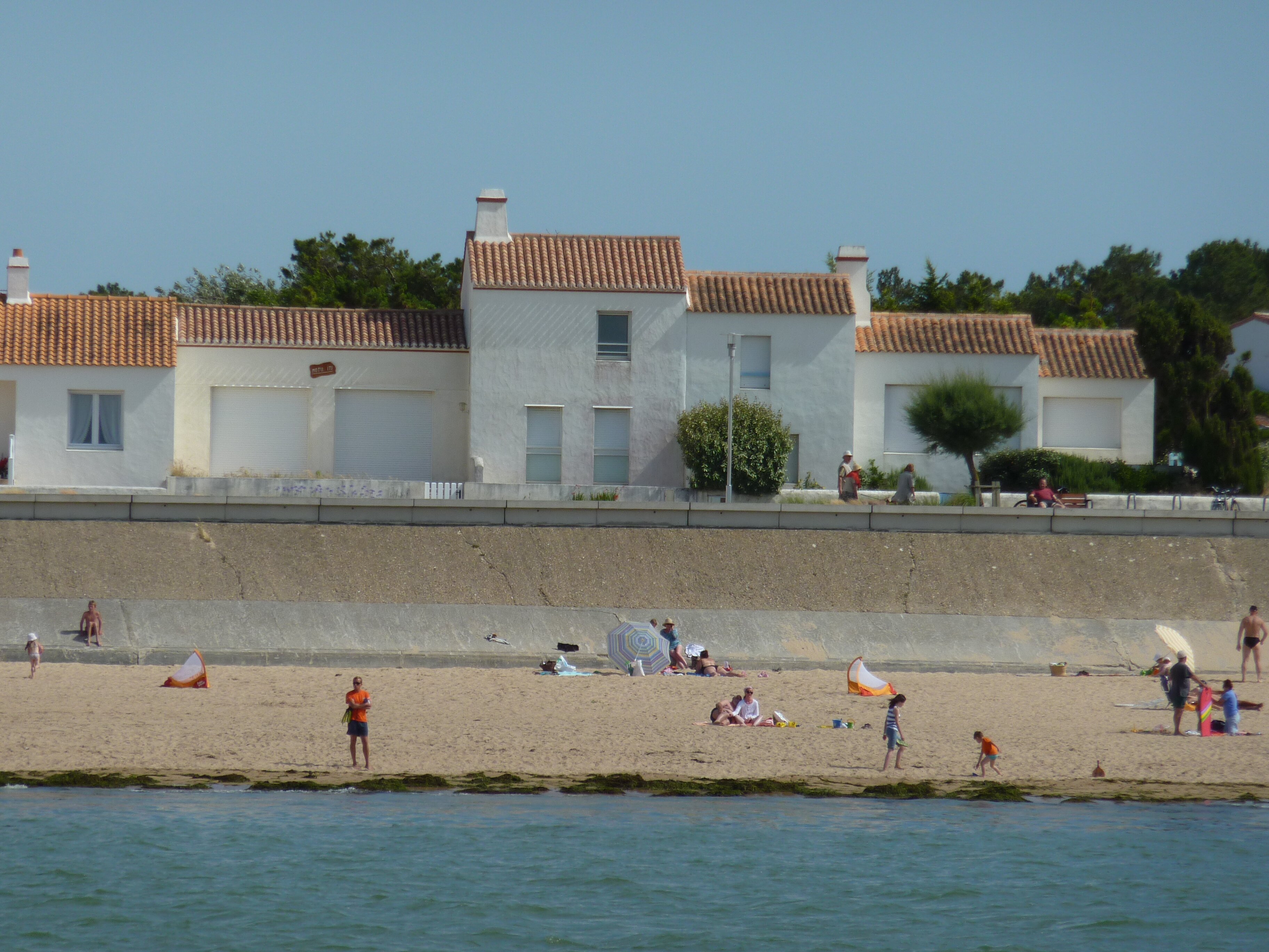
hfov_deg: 6.6
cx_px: 634
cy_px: 476
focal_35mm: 300
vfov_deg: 5.0
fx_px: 10998
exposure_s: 1/800
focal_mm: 49.2
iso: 80
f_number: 5.6
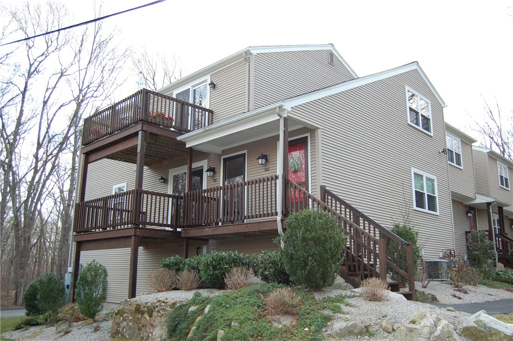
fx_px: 470
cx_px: 256
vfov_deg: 39.9
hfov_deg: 57.3
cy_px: 170
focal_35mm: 33
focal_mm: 22
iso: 400
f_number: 3.8
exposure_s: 1/500
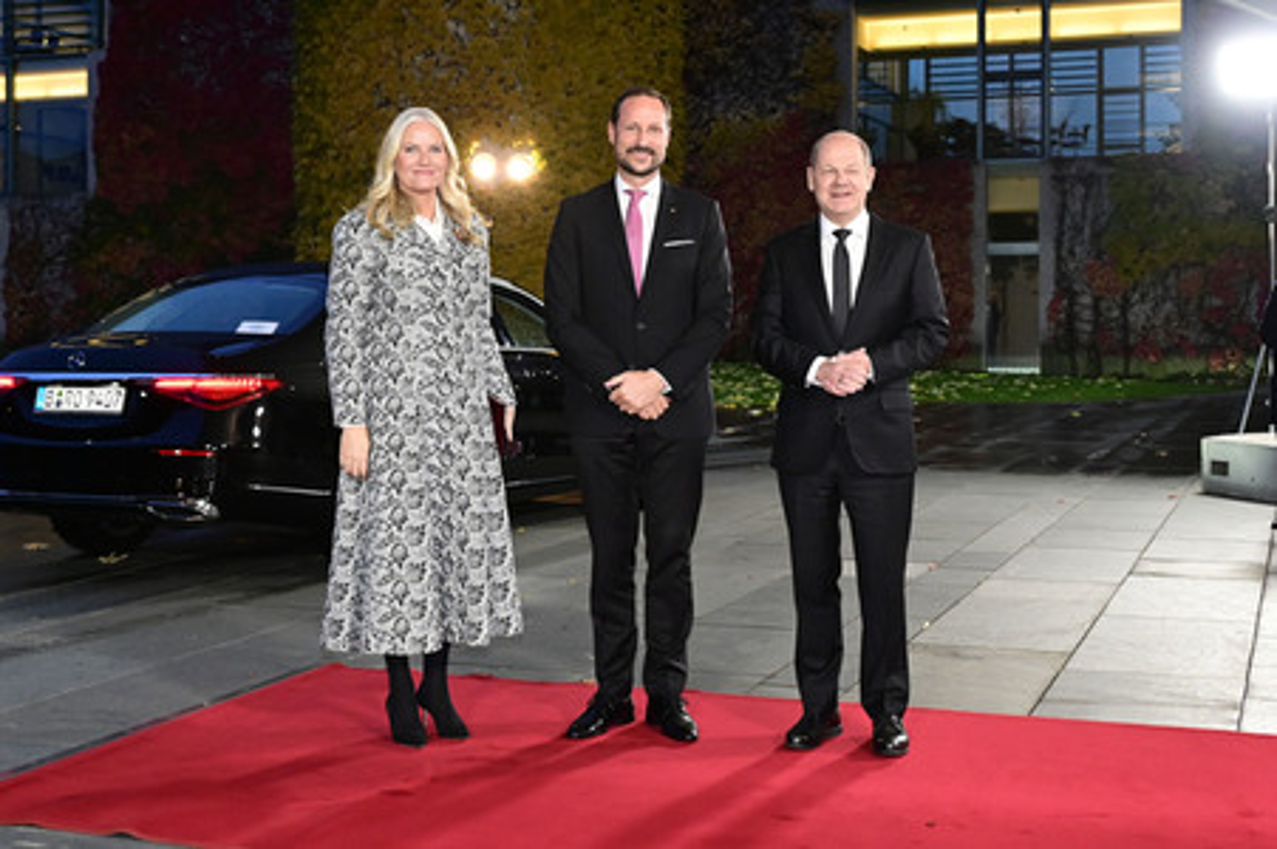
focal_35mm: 37
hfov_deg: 51.9
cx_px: 638
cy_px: 424
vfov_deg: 35.9
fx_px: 1311
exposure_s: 1/160
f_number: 5
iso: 5000
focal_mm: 37
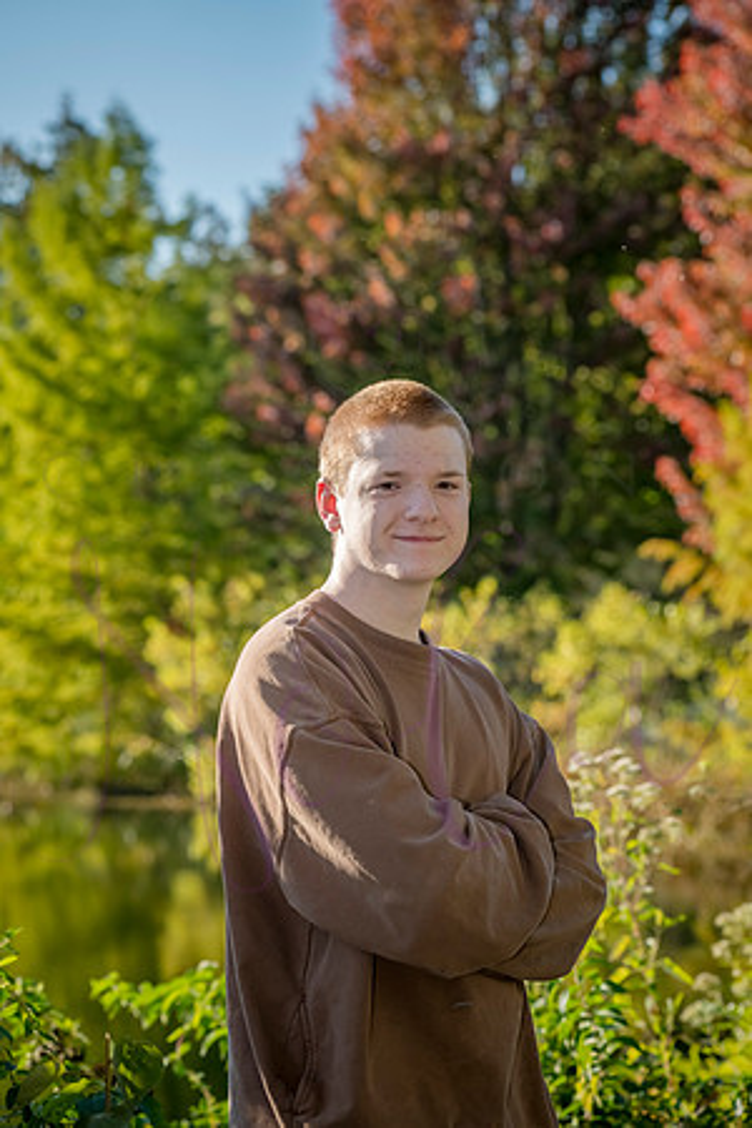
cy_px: 564
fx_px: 3133
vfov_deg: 20.4
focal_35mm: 100
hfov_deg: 13.7
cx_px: 376
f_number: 6.3
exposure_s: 1/800
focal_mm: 100
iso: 400
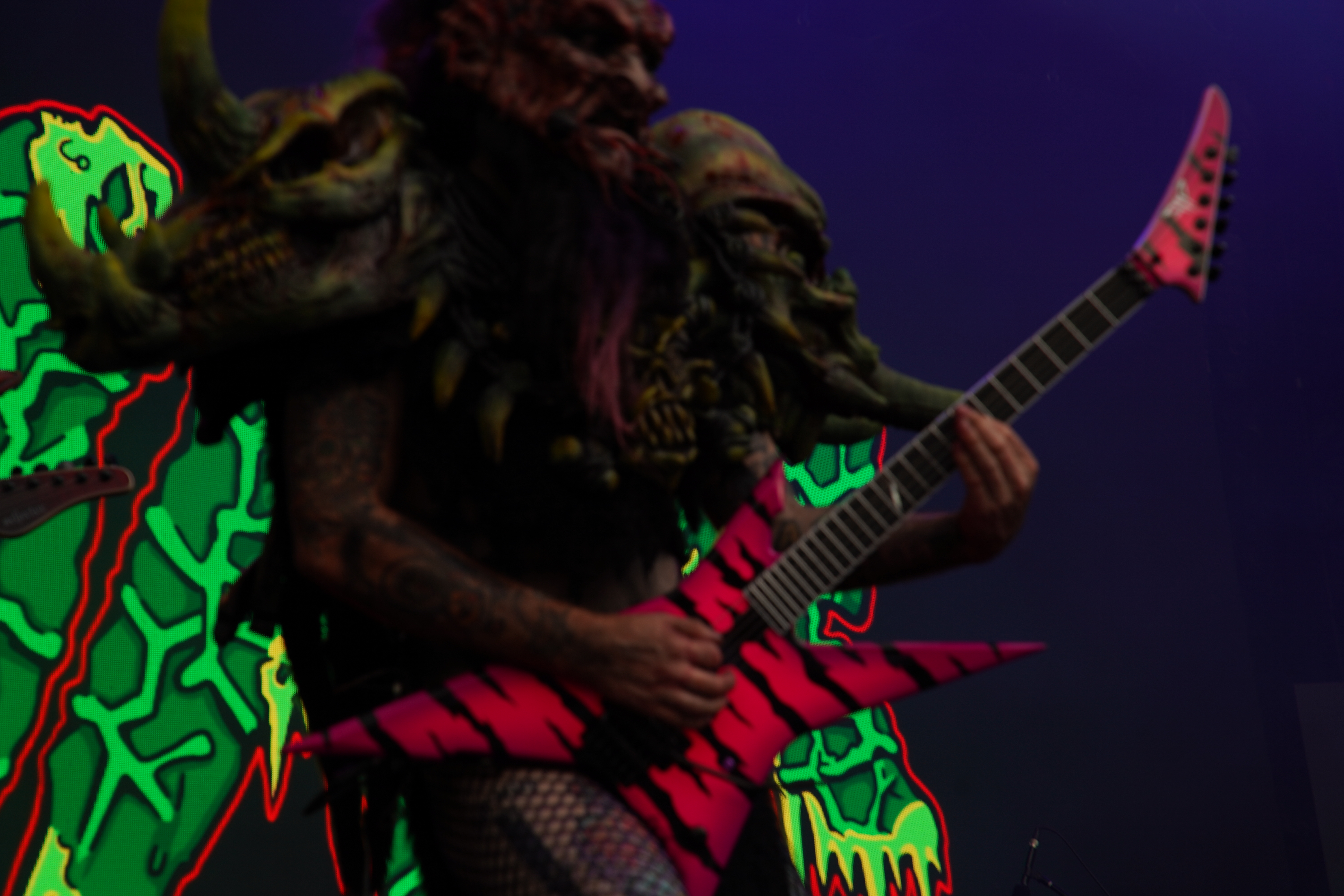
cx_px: 672
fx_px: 3920
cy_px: 448
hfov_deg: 19.5
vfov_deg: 13.0
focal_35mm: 105
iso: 100
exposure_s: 1/100
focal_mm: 105
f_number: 6.3
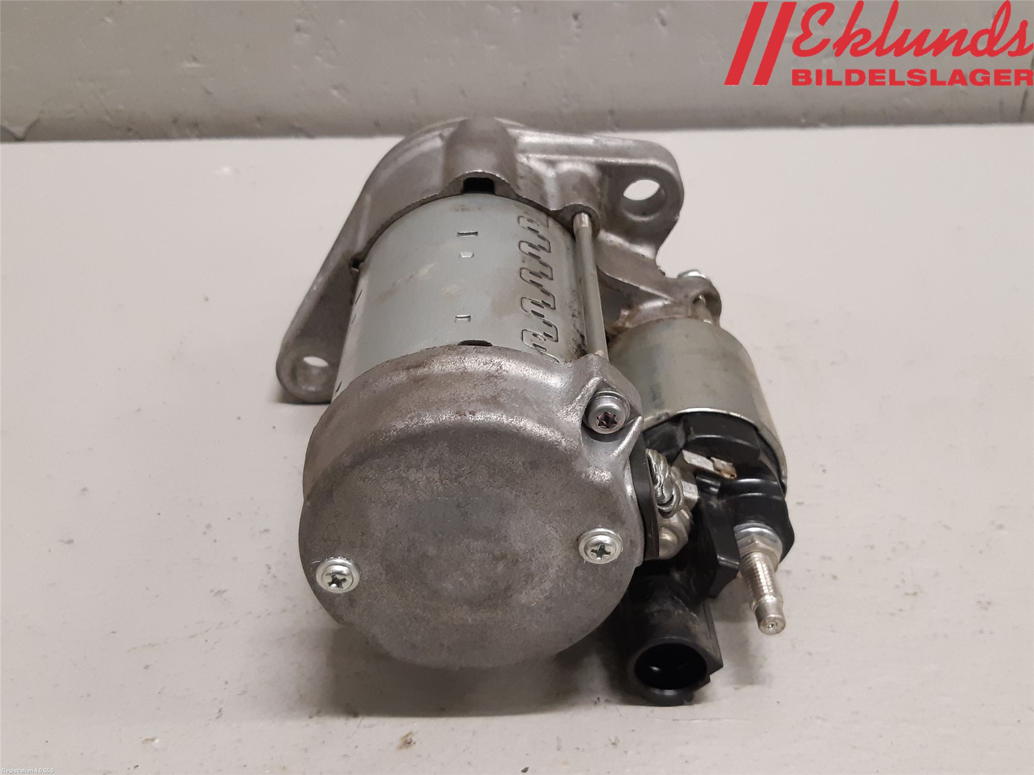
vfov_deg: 53.1
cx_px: 517
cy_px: 388
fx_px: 777
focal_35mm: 26
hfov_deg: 67.3
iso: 200
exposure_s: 1/50
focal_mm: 3.93
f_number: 1.7
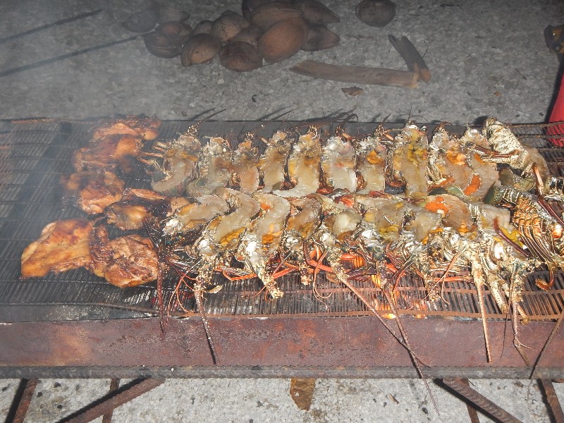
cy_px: 212
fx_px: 701
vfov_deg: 33.6
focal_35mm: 43
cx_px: 282
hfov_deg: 43.9
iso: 360
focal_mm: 7.7
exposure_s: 1/30
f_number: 4
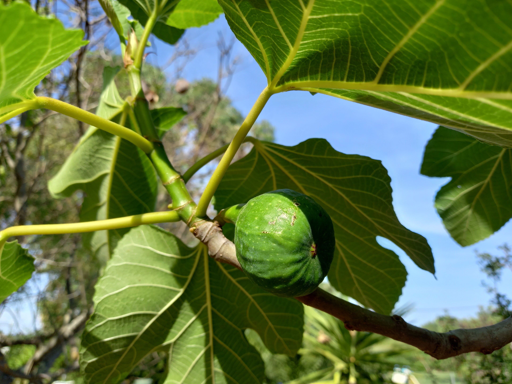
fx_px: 385
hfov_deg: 67.3
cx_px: 262
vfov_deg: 53.1
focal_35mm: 26
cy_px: 196
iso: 25
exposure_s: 1/332
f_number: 2
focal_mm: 4.6
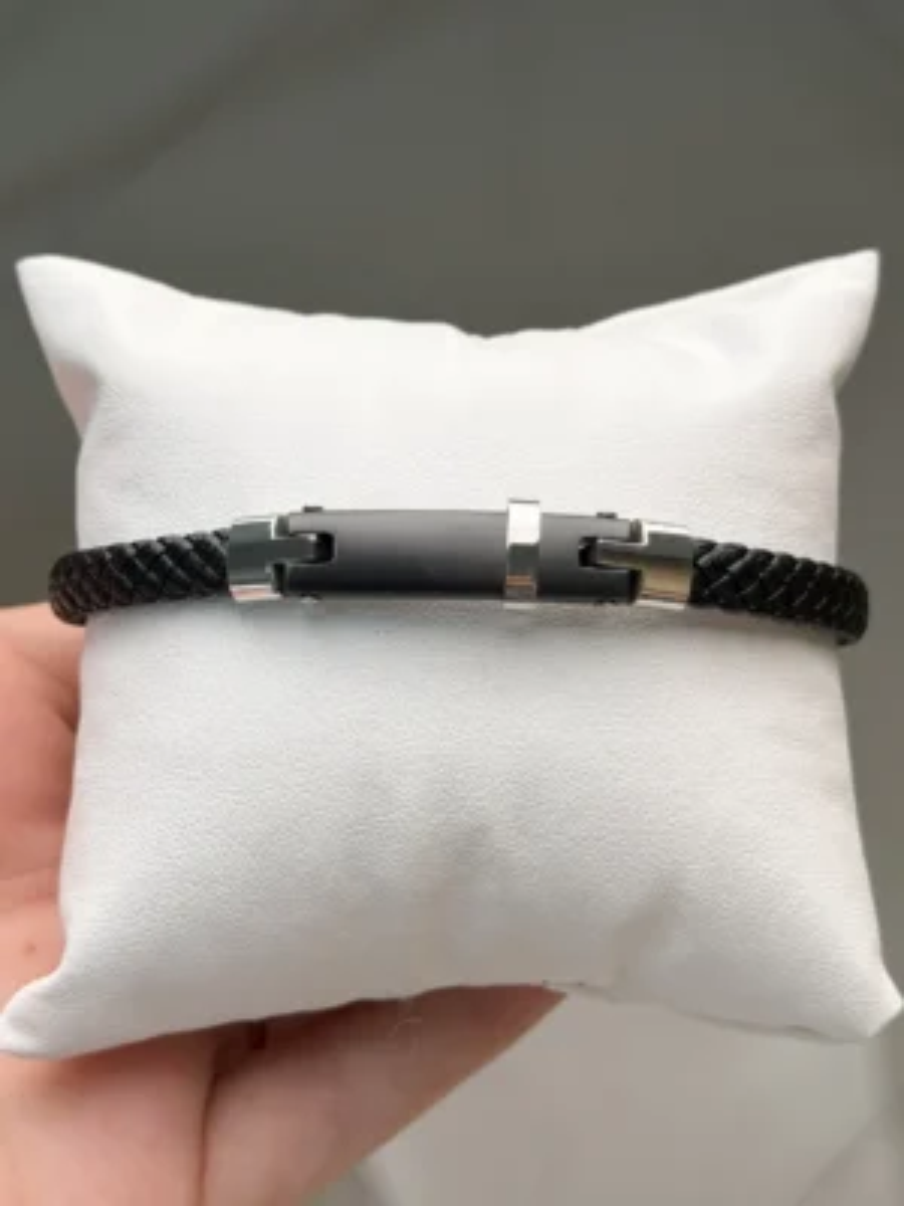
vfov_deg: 39.7
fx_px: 1671
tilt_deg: -73.1
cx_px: 452
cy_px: 603
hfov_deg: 30.3
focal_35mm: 48
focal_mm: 6.76
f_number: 1.78
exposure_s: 1/652
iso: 64
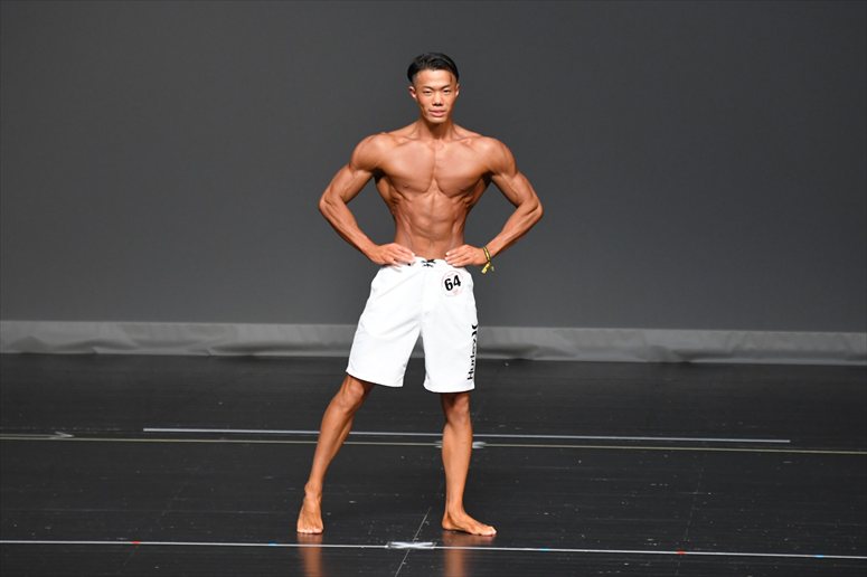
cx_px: 434
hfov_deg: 6.5
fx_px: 7583
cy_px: 288
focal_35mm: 315
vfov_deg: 4.4
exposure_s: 1/400
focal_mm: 210
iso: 2500
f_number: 5.6
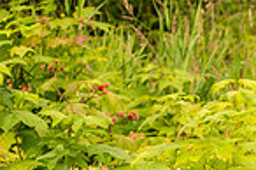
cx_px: 358
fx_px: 1982
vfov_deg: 4.8
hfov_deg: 7.3
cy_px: 332
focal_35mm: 279
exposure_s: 1/500
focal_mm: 70
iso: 200
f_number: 2.8
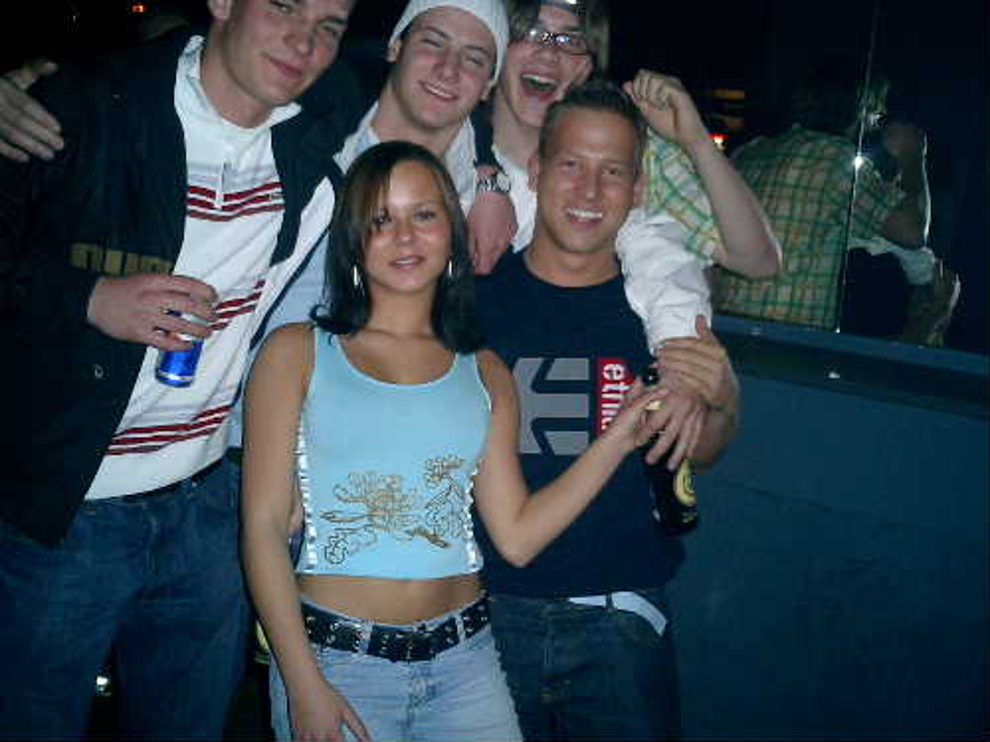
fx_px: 1030
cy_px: 371
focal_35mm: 36
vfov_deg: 39.7
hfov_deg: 51.4
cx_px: 495
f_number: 3.2
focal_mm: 7.5
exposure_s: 1/30
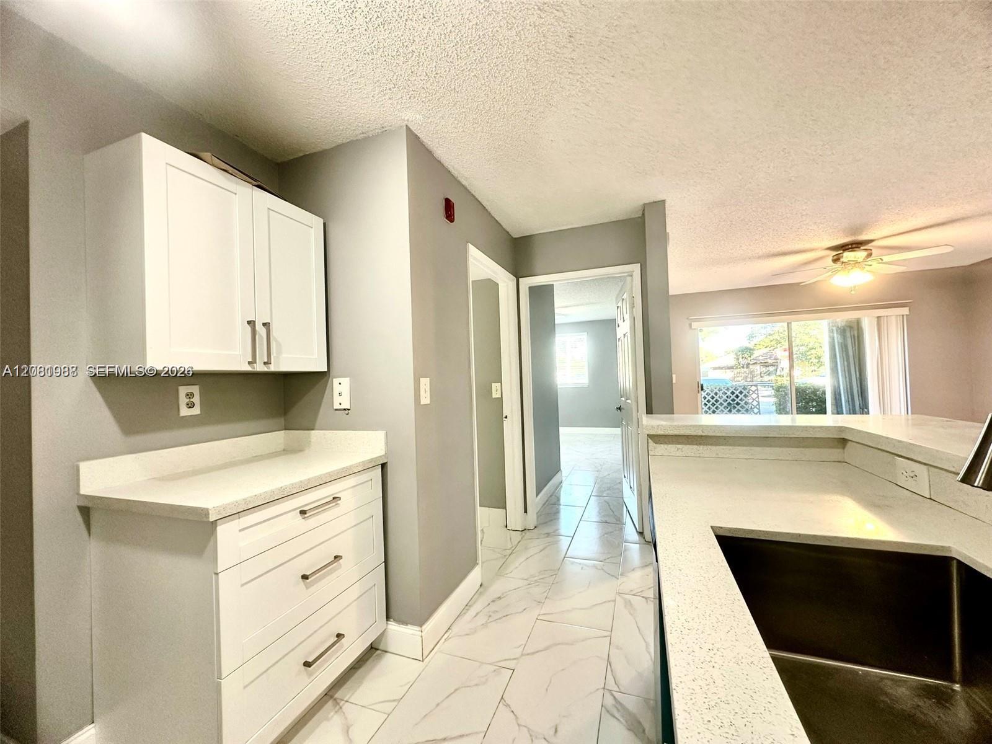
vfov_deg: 85.7
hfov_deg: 102.1
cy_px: 372
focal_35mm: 14
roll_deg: +1.6
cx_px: 496
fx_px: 401
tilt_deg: +1.4
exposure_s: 1/60
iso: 160
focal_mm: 2.22
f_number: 2.2
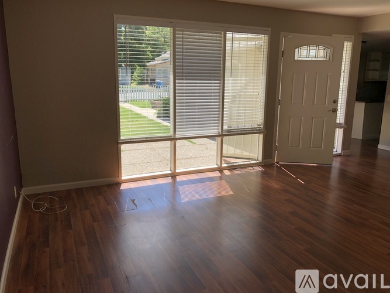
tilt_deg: -12.4
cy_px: 146
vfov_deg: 49.7
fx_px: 315
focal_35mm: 28
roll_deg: +0.7
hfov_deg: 63.5
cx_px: 195
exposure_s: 1/505
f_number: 1.8
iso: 20
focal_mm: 4
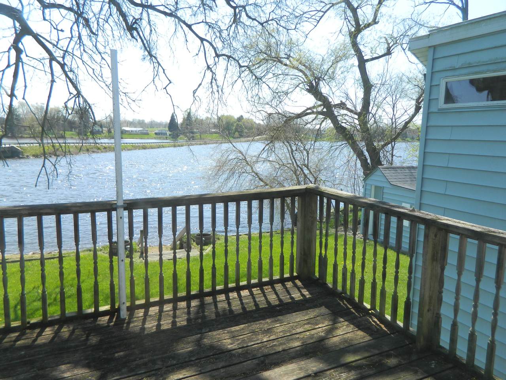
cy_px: 190
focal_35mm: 25
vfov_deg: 54.9
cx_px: 253
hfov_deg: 69.4
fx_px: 365
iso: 80
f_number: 3.1
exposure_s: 1/400
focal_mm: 4.5
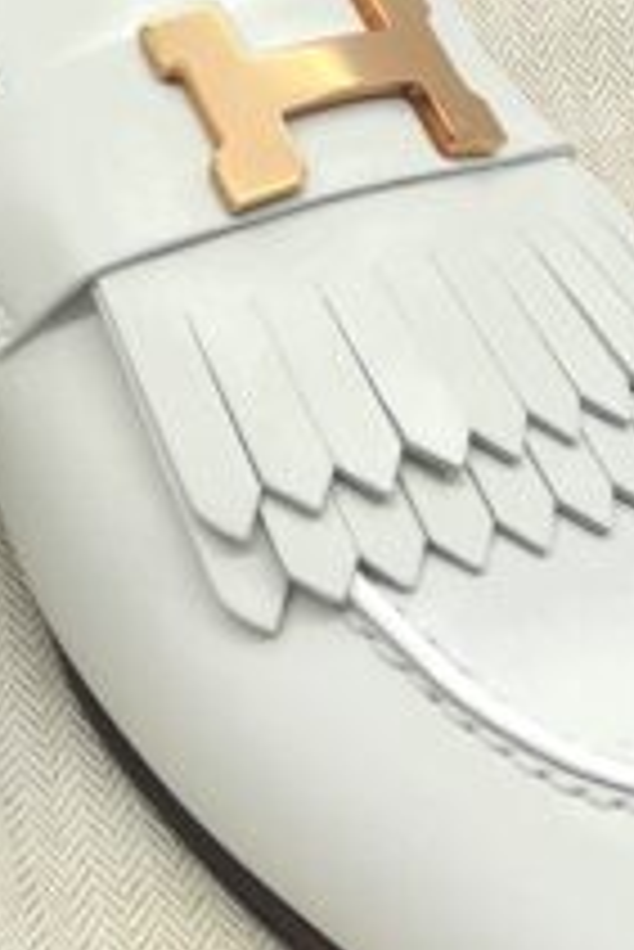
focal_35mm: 131
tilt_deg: -25.1
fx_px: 3455
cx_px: -319
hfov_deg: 10.1
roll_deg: -0.1
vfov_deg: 14.5
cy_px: -509
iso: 32
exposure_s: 1/106
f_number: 1.5
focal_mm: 5.7
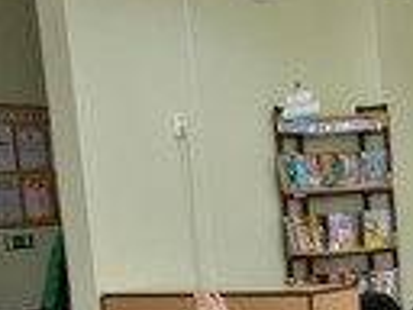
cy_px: 284
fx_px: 966
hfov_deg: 20.6
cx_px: 616
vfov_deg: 17.9
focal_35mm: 81
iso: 125
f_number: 1.8
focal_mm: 3.62
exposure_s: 1/50
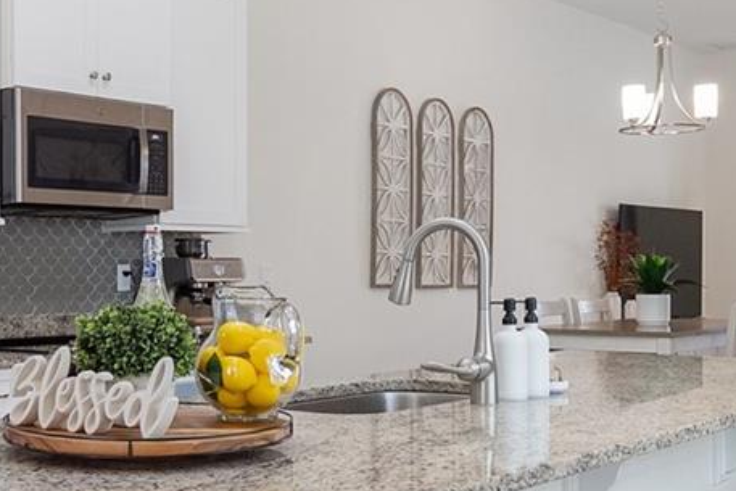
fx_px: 1145
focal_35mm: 56
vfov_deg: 24.2
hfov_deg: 35.3
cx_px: 242
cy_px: 283
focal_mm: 16
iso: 2500
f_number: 9
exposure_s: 1/30
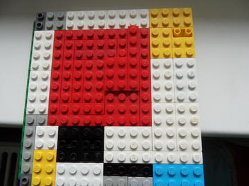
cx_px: 124
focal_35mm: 24
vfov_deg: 56.8
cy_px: 93
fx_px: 173
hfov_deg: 71.6
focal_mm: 3.9
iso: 80
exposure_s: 1/250
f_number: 3.2
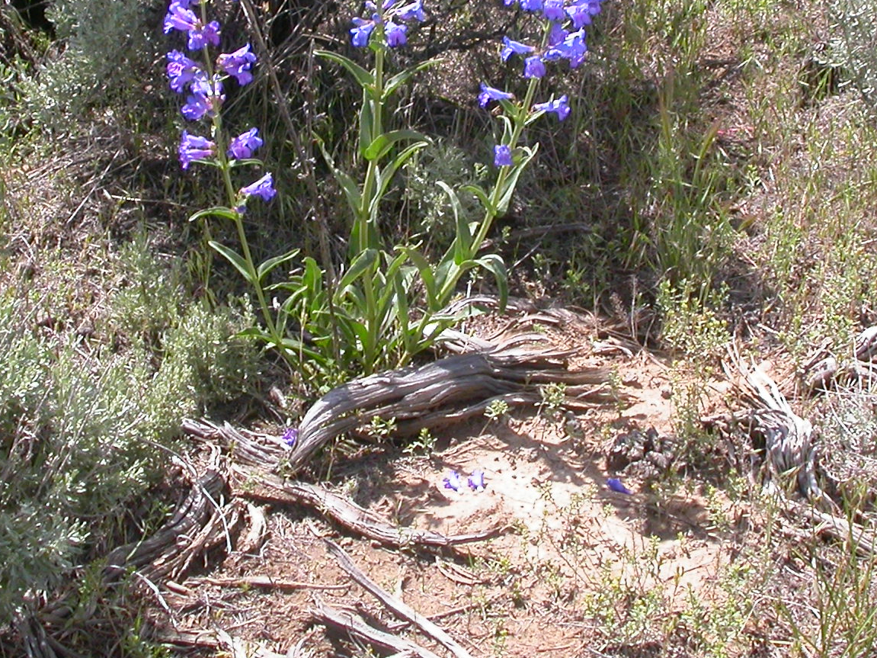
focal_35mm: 75
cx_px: 434
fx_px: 1900
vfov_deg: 19.5
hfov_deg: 26.0
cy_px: 152
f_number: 6.7
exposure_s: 1/229
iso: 100
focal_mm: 7.85
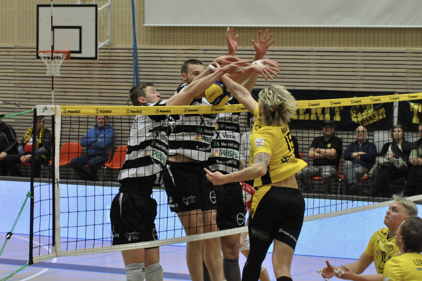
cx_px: 211
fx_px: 1670
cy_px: 140
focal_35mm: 142
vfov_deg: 9.6
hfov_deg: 14.4
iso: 1600
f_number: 4
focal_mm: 95
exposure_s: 1/200
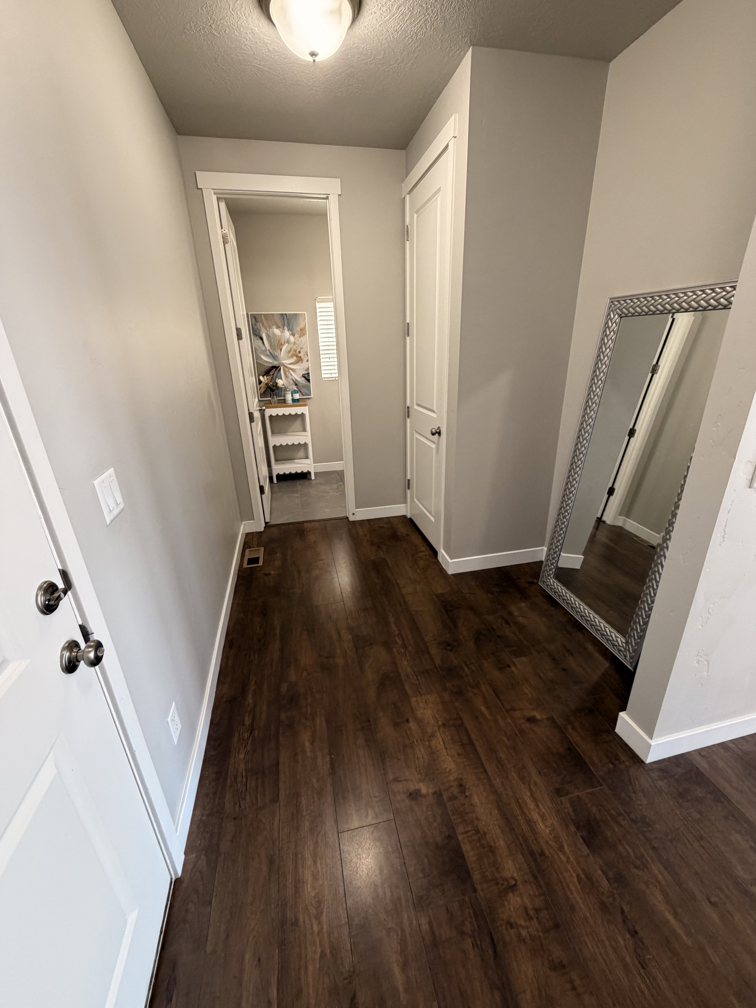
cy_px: 504
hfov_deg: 85.7
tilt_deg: -21.2
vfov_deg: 102.1
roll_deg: +1.0
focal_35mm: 14
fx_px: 408
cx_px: 378
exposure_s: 1/120
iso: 250
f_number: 2.2
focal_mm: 2.22
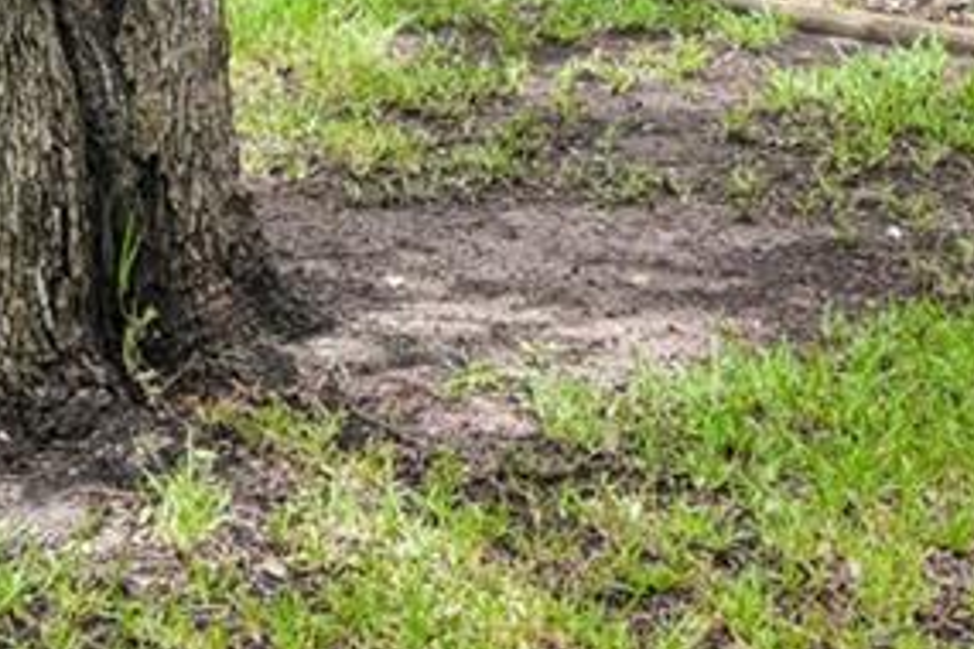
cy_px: -606
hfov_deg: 16.3
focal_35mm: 122
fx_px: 3301
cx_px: -96
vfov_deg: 10.4
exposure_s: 1/45
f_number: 6.7
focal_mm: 17
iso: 100
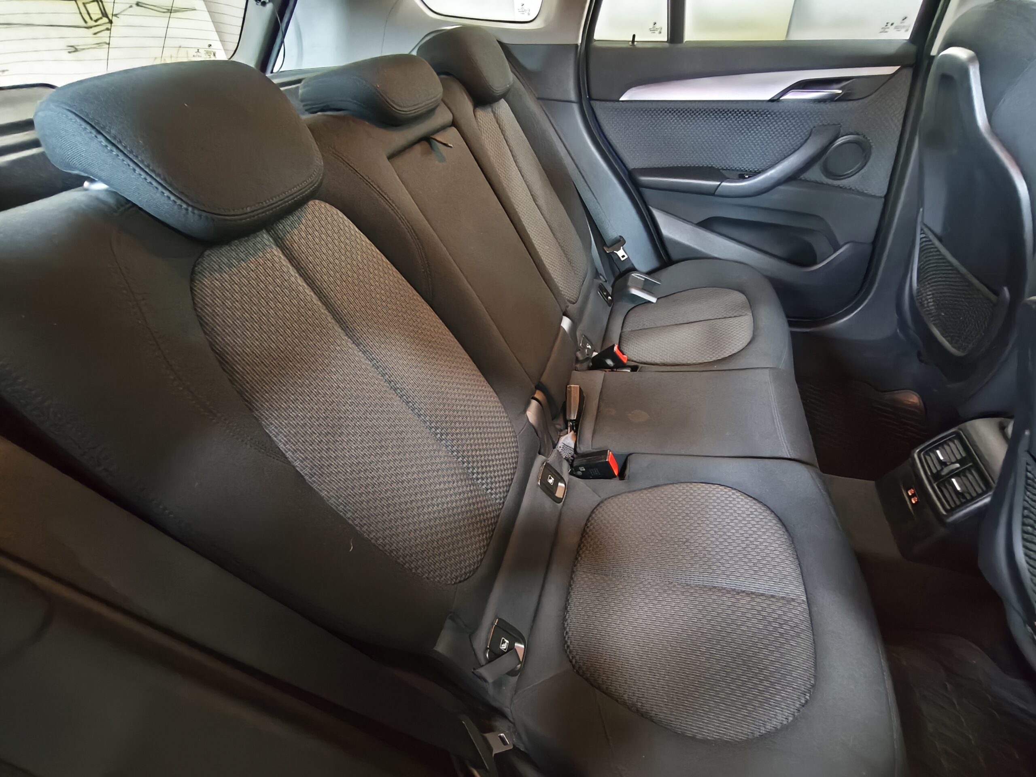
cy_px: 388
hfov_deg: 98.2
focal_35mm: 15
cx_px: 518
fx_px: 449
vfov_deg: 81.7
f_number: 2.2
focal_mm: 1.91
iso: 3200
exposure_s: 1/9.09
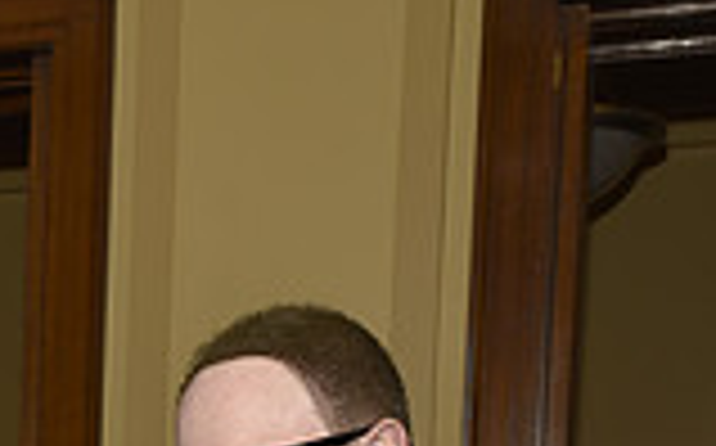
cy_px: 858
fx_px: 2105
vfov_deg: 11.1
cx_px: -261
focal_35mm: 108
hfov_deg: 17.8
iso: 200
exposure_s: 1/60
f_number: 5
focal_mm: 29
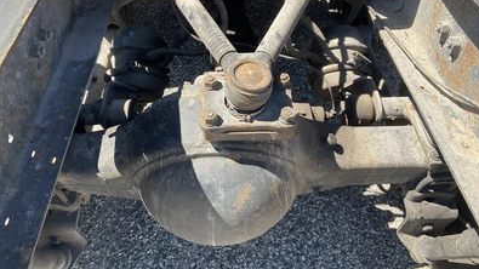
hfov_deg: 61.0
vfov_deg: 36.3
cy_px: 92
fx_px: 406
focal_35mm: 32
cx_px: 241
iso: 25
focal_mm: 3
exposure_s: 1/469
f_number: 1.8
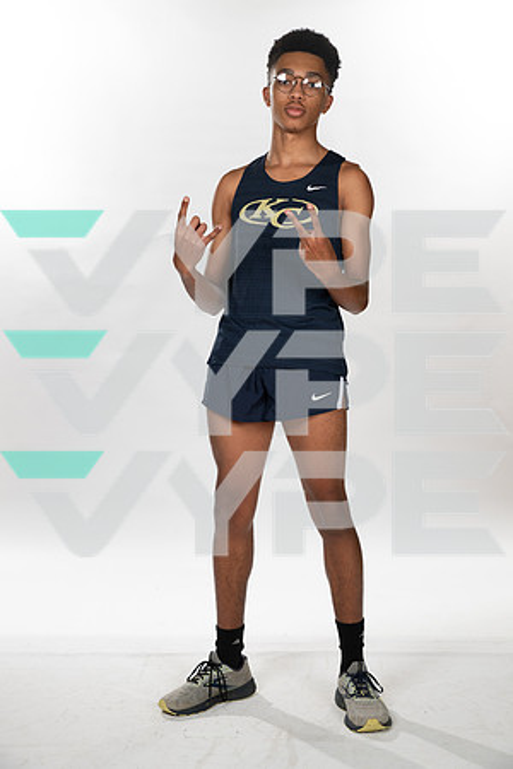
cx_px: 256
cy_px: 384
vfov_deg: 34.5
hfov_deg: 23.4
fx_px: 1240
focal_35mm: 58
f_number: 7.1
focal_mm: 58
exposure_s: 1/320
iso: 800
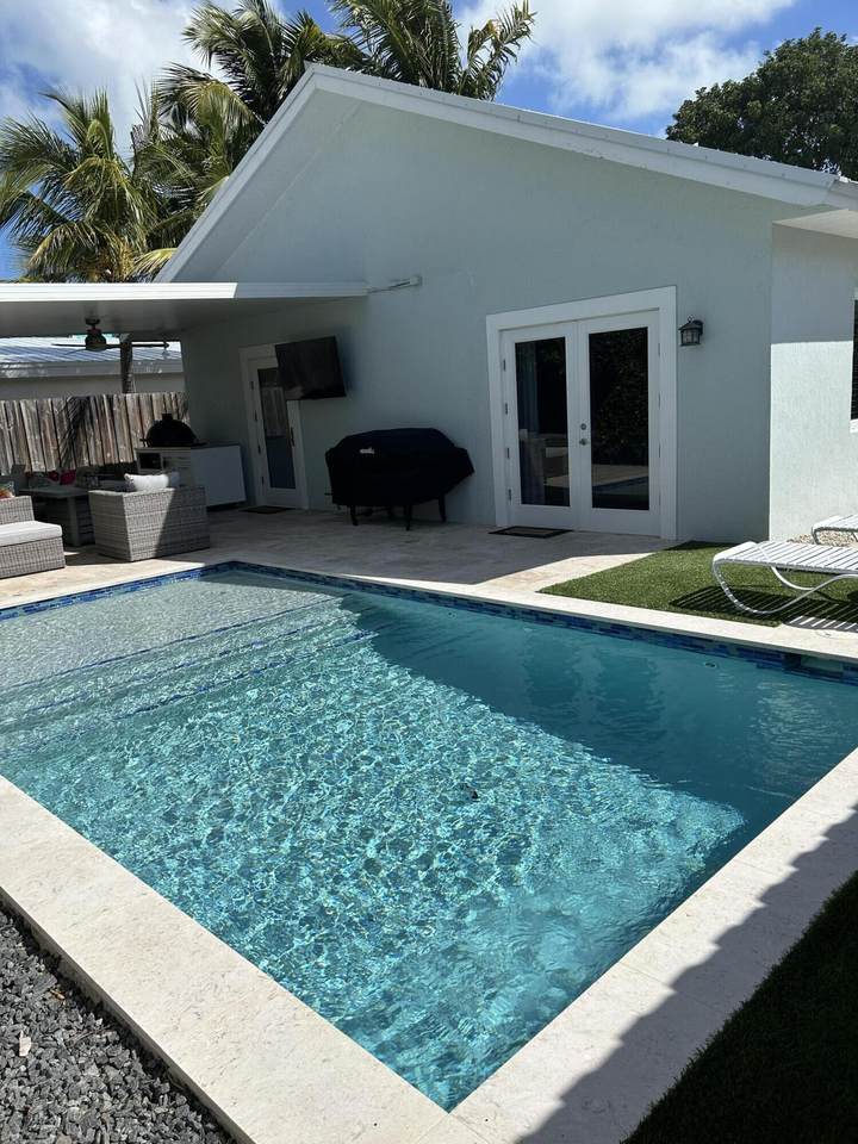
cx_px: 429
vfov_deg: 67.3
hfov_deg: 53.1
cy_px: 572
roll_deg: +3.8
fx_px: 859
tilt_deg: -12.0
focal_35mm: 26
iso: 50
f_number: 1.5
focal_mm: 5.7
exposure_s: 1/6993
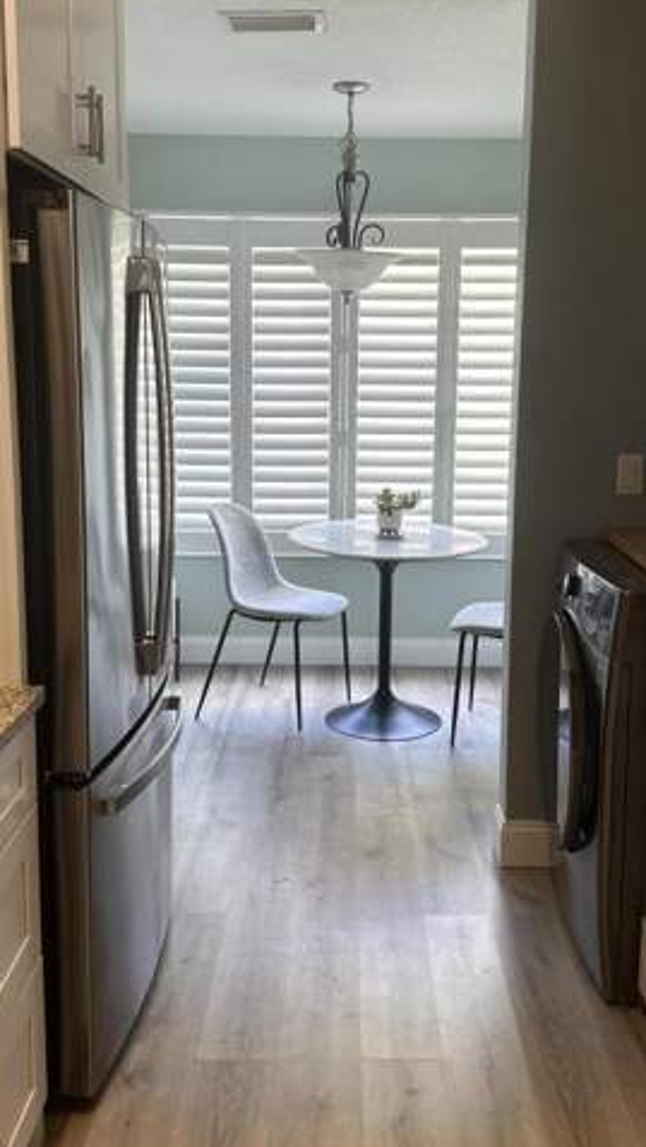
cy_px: 516
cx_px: 341
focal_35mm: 35
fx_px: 1065
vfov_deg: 56.5
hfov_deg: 33.7
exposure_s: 1/120
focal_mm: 6.86
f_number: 1.78
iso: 200
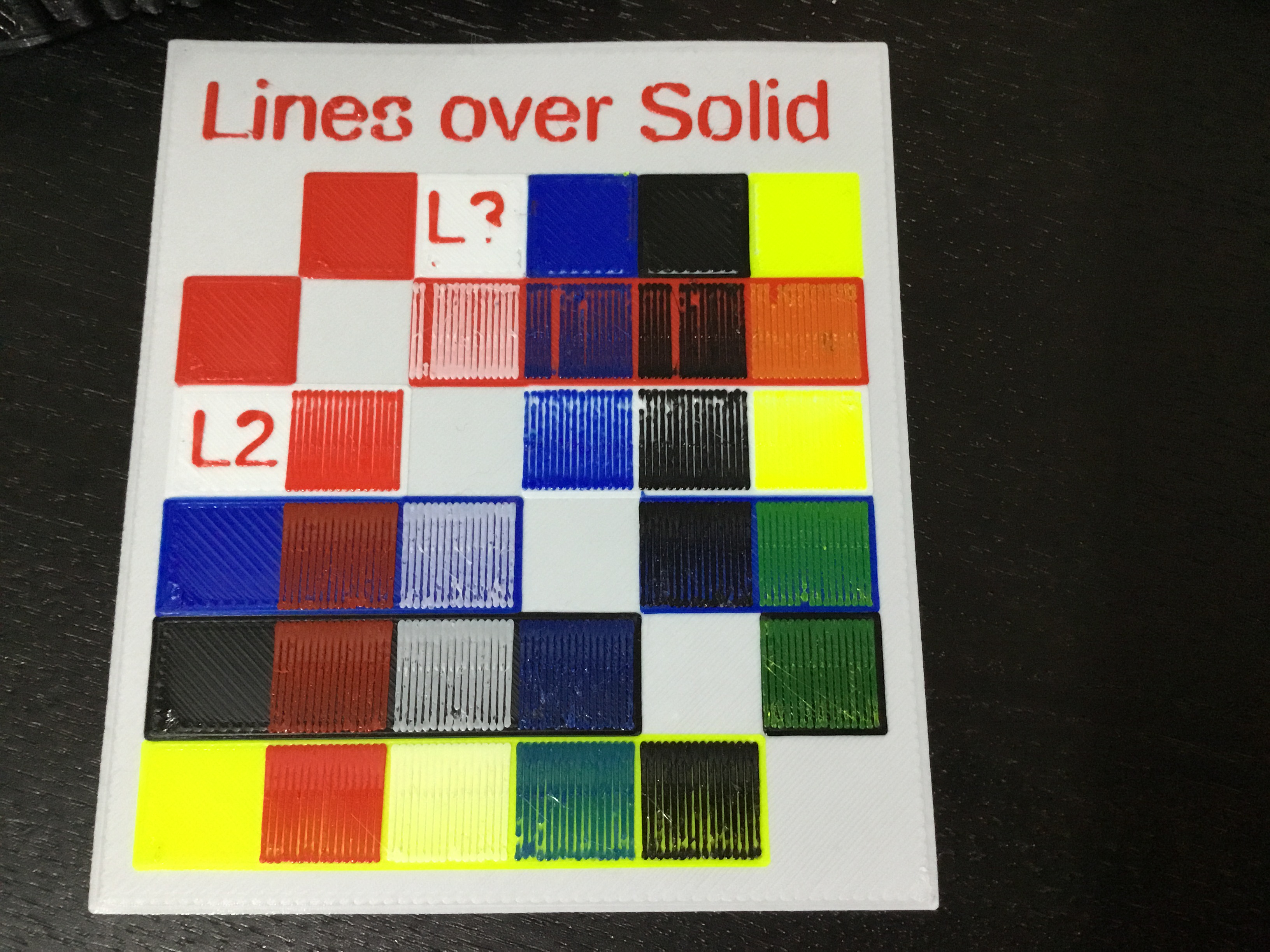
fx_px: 1137
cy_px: 476
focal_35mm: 31
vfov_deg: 45.4
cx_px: 635
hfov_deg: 58.4
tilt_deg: -78.7
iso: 250
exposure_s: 1/17
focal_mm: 3.3
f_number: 2.4
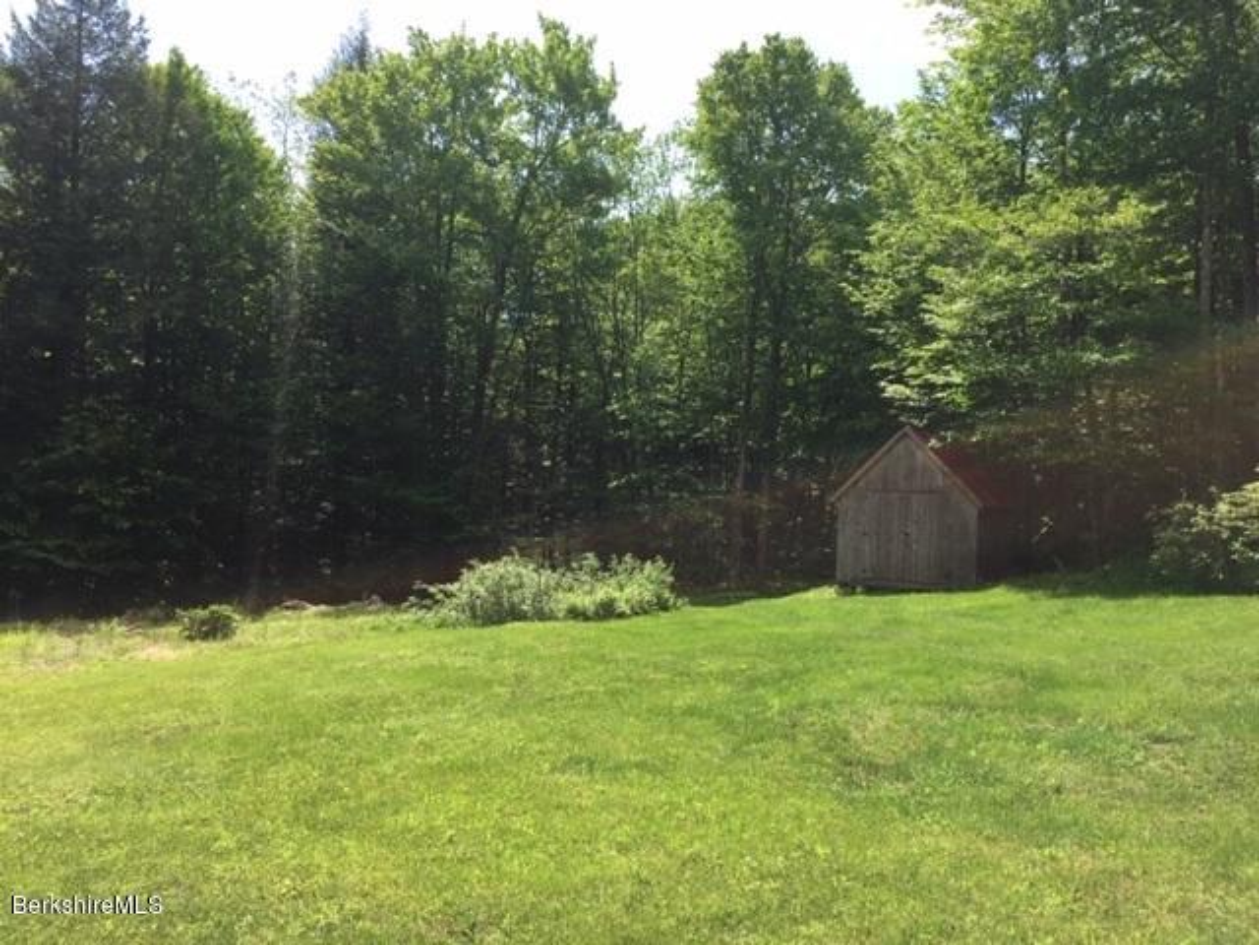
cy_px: 472
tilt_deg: -1.5
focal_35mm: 29
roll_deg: -2.0
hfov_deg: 61.7
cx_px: 630
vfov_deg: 48.2
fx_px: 1055
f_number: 2.2
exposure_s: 1/989
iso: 32
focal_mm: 4.15
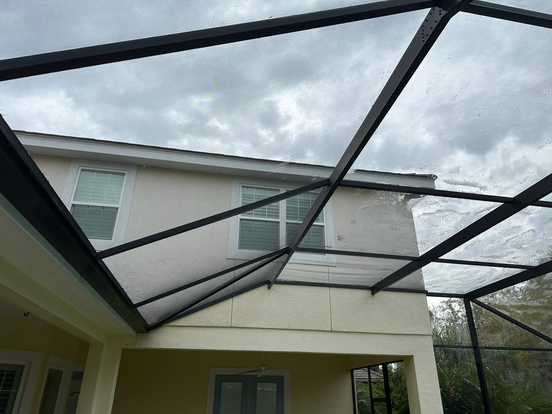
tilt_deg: +27.4
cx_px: 276
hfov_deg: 71.6
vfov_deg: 56.8
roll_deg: +1.6
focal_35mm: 24
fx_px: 383
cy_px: 207
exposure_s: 1/3861
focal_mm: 6.86
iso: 80
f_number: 1.78
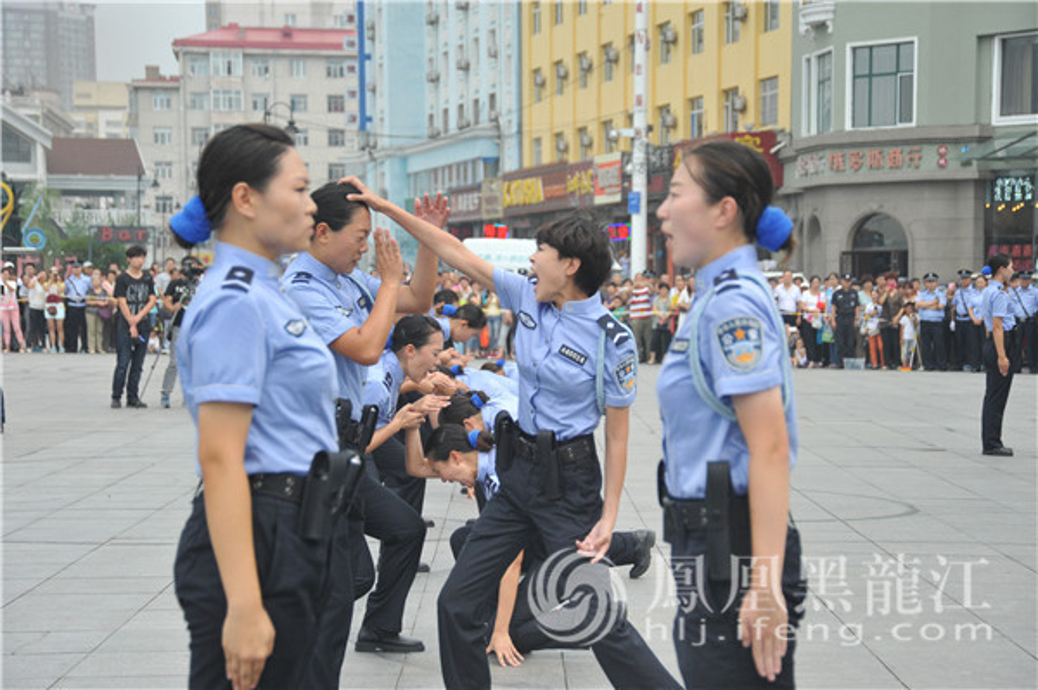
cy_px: 345
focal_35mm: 85
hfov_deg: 23.9
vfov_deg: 16.0
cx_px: 519
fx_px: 2449
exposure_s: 1/4000
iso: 1600
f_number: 5.6
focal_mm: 85
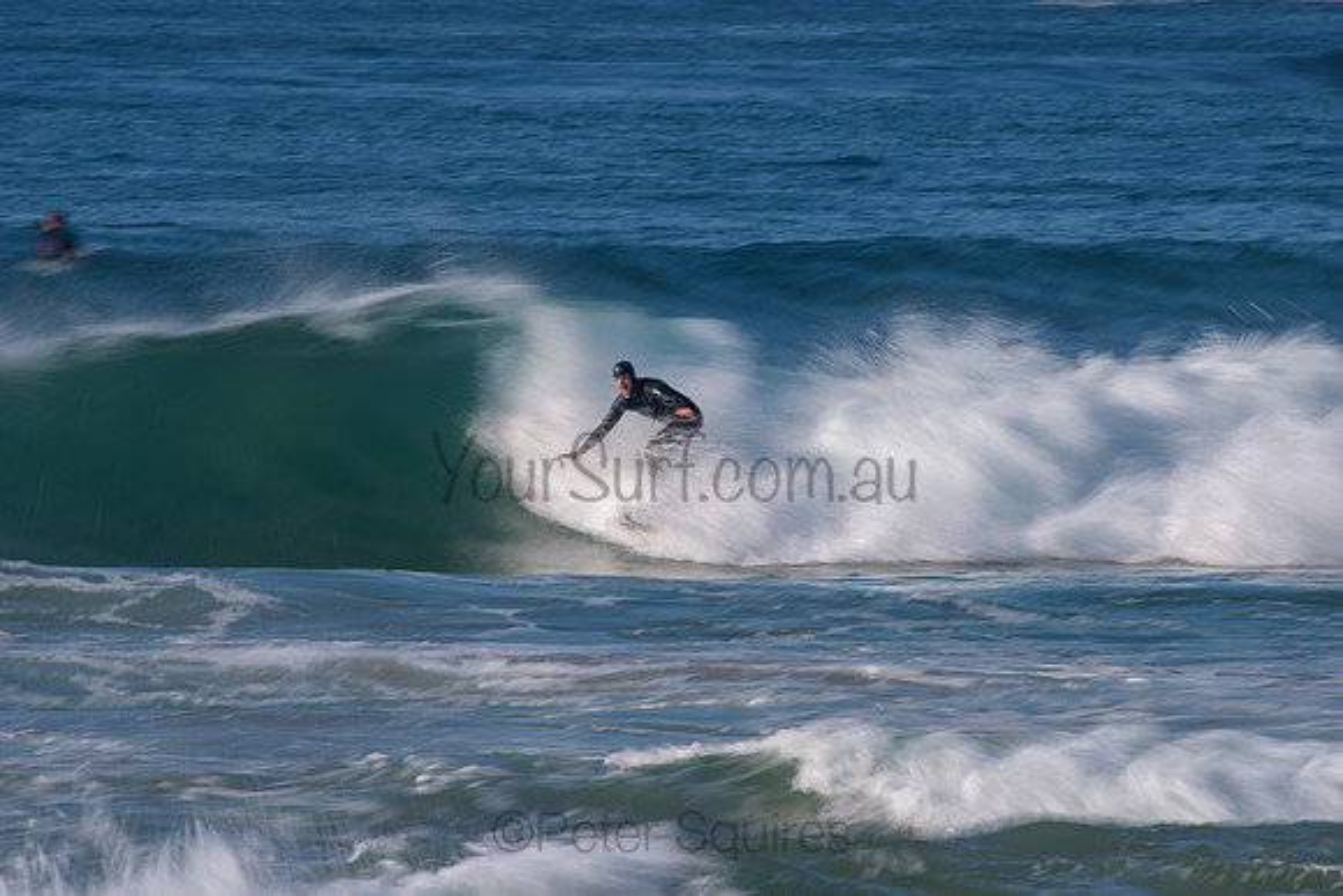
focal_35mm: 500
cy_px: 448
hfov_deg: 4.1
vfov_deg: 2.8
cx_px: 672
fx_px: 18656
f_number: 16
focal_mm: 500
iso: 31
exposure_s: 1/13
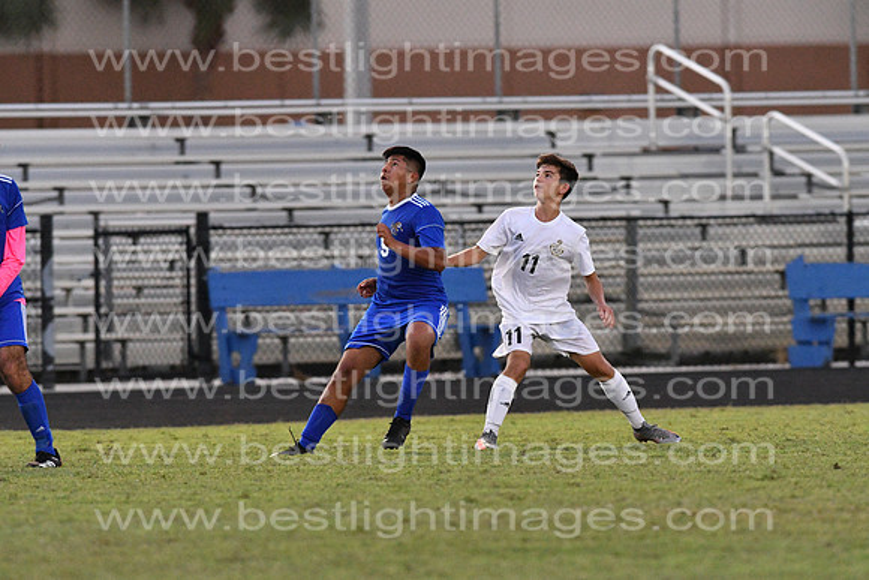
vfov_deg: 3.1
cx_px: 434
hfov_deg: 4.6
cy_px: 290
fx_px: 10865
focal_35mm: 450
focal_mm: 300
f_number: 4
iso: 6400
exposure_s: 1/800
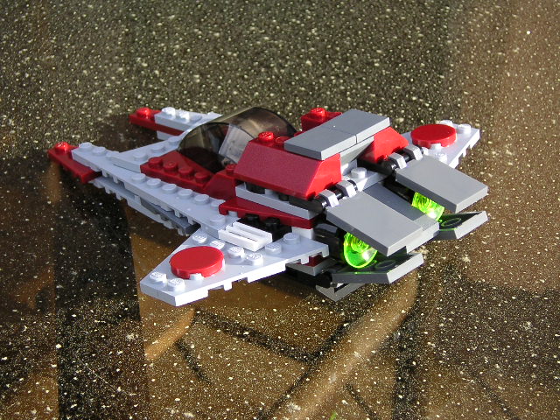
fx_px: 1278
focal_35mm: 79
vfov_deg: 18.7
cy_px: 210
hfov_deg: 24.7
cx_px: 280
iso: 64
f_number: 3.4
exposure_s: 1/180
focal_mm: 10.3
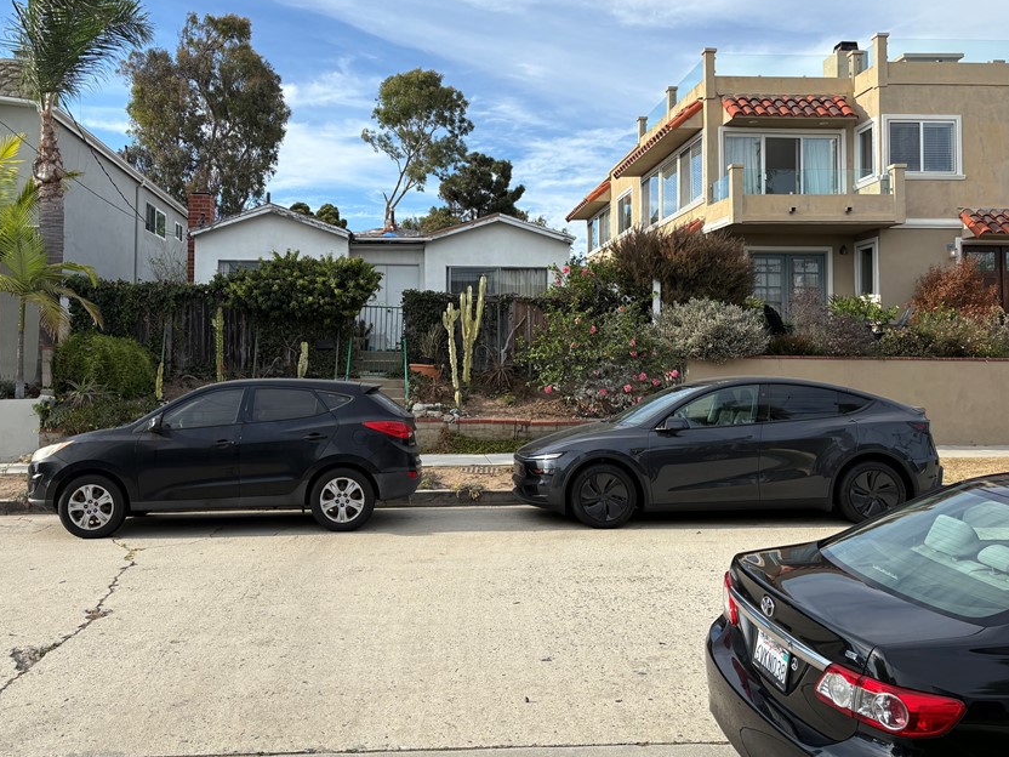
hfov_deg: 56.6
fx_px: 933
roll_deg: -1.1
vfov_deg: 44.1
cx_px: 435
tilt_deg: +3.5
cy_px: 331
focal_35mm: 32
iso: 50
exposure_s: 1/2208
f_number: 1.6
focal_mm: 5.96
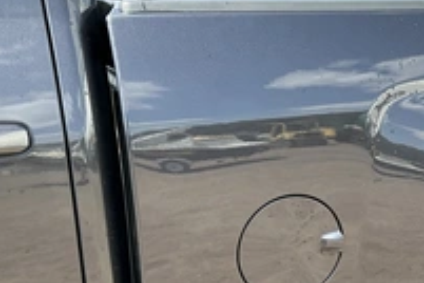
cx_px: 386
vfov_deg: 22.9
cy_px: 241
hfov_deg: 32.7
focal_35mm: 58
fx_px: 683
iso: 25
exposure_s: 1/338
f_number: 1.8
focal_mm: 3
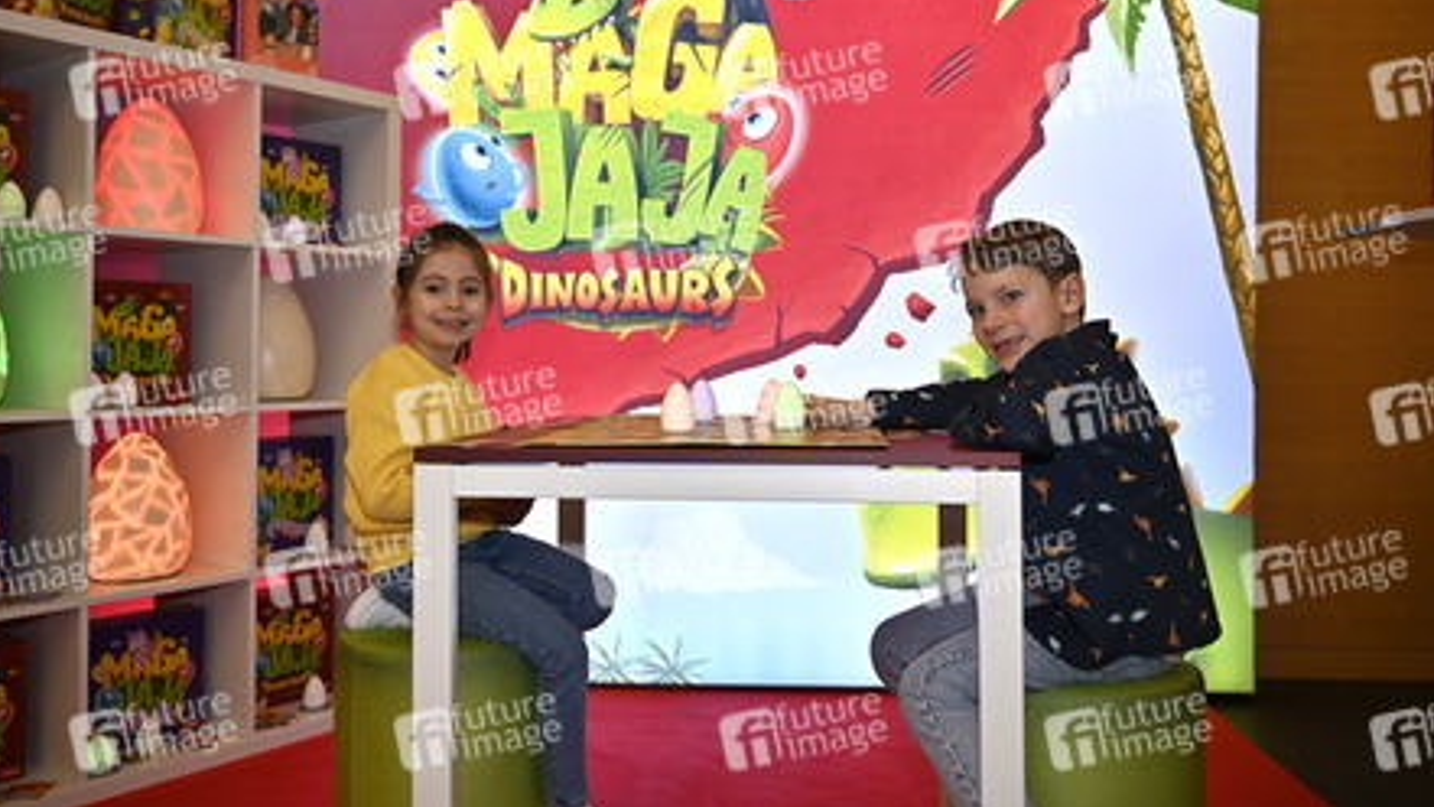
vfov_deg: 38.8
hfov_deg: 64.3
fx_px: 1141
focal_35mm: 30
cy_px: 325
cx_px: 717
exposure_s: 1/200
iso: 250
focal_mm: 28
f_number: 2.8
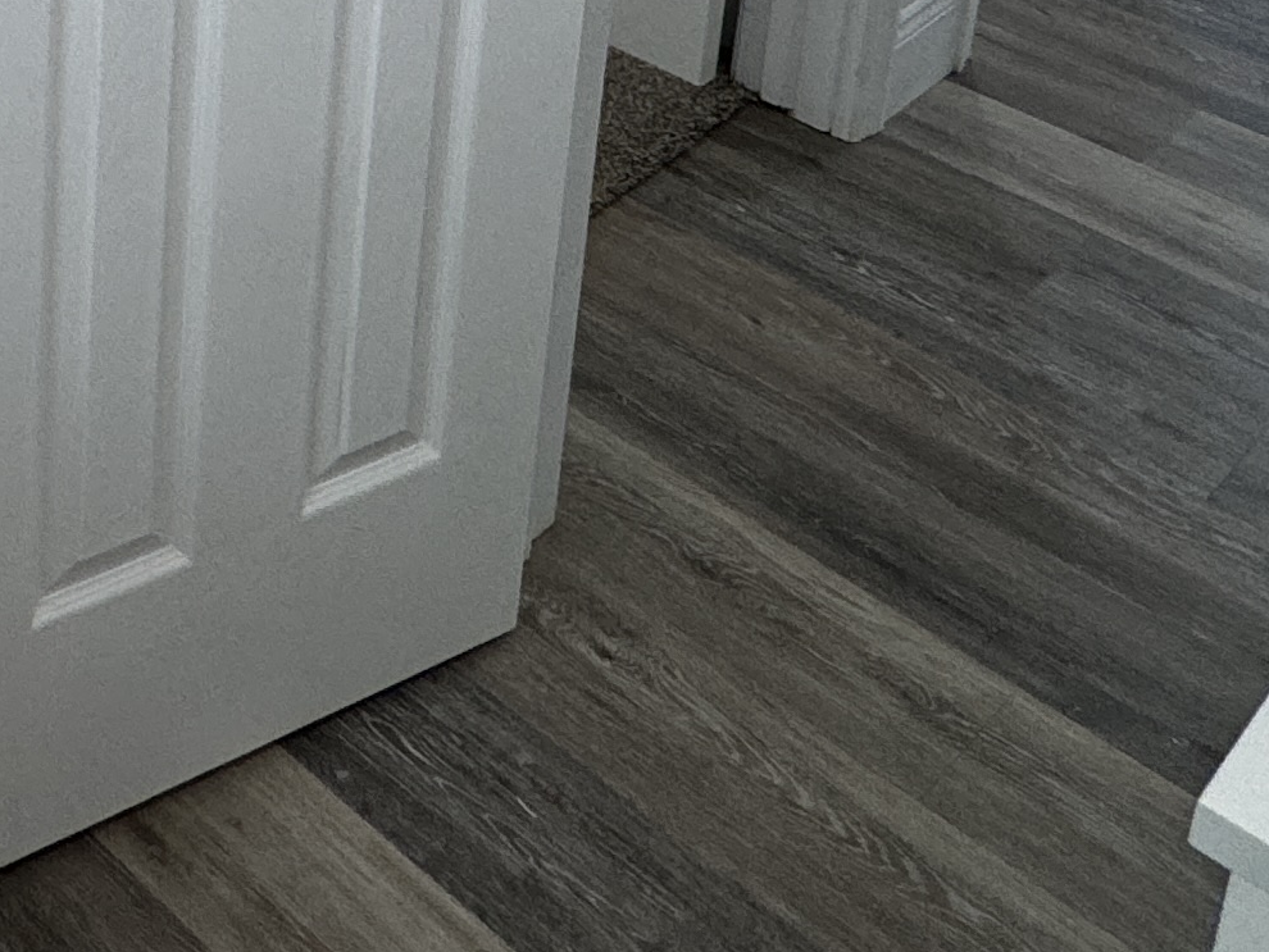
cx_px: -310
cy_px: -560
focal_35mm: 57
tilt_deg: -16.3
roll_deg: +0.6
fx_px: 2090
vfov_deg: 20.9
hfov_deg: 28.6
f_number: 2.2
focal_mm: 2.22
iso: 125
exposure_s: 1/120
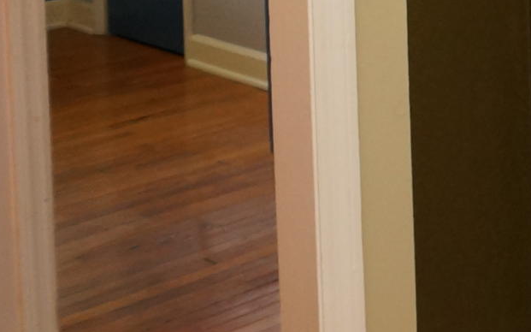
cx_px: 1165
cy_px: -278
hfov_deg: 13.9
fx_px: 1707
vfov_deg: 10.4
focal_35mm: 118
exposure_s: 1/60
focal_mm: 16
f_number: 4
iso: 500
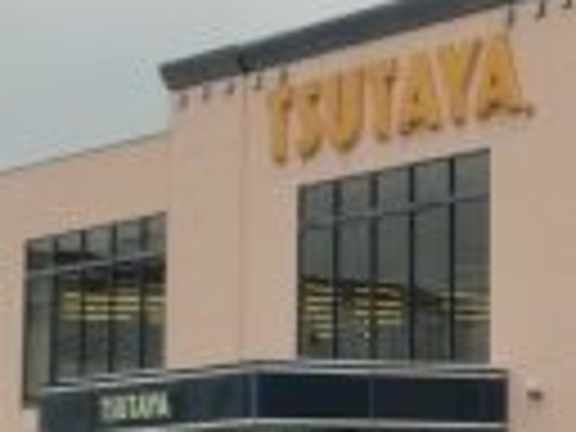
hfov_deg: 11.2
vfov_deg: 9.0
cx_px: 994
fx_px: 2746
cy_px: 166
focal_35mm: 165
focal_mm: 5.93
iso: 80
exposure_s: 1/640
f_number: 3.7
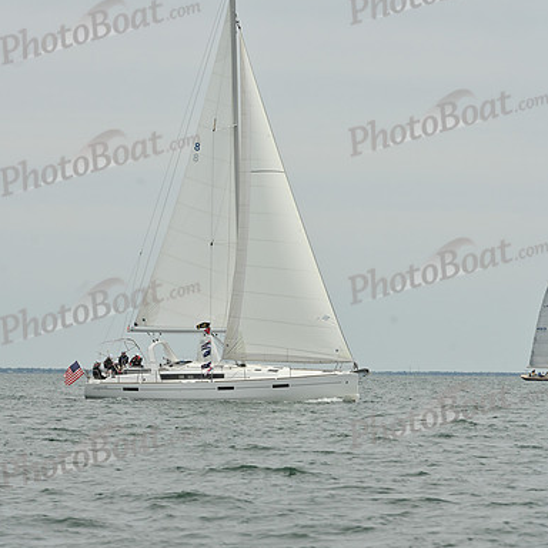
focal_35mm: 231
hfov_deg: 7.6
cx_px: 275
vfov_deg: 7.6
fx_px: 4137
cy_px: 214
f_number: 7.1
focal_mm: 180
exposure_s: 1/2000
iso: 320
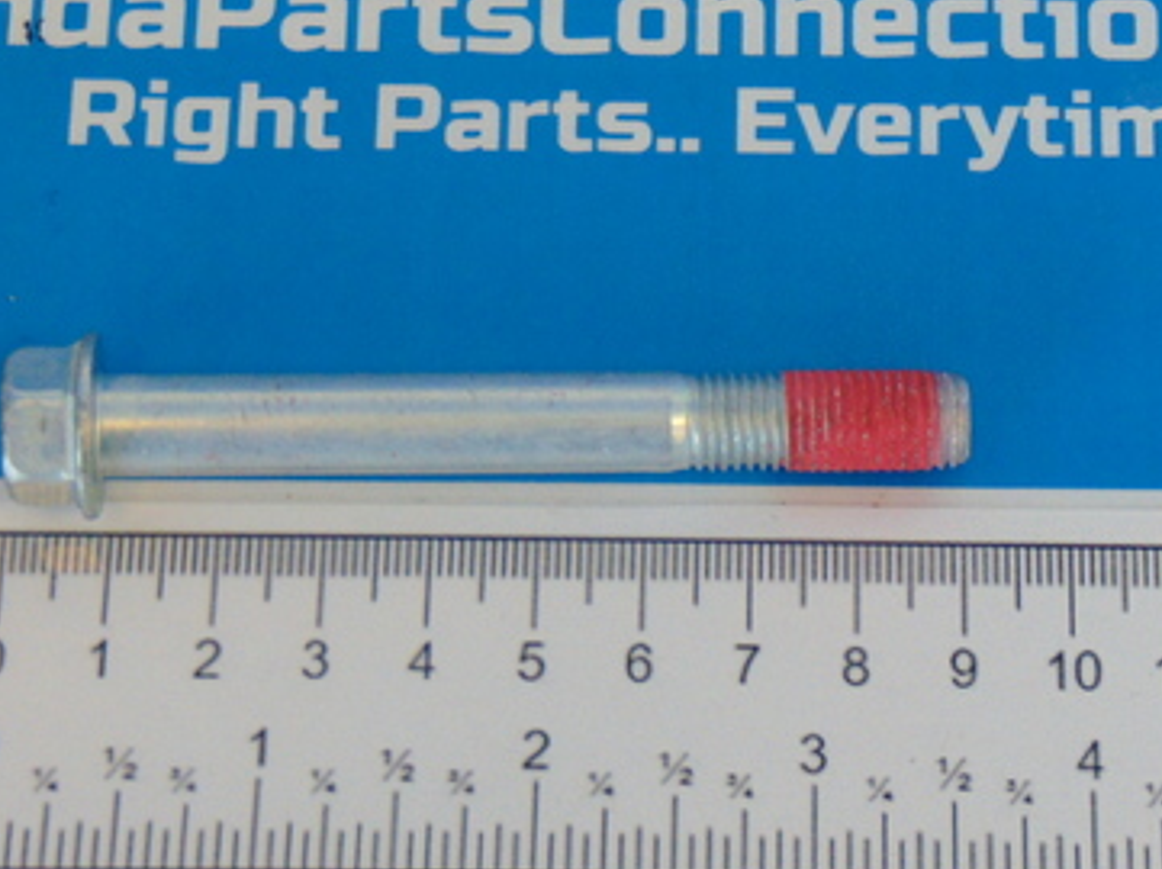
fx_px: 4225
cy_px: 216
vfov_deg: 11.7
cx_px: 708
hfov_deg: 15.6
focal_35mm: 126
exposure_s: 1/60
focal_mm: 12.8
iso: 250
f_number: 3.7
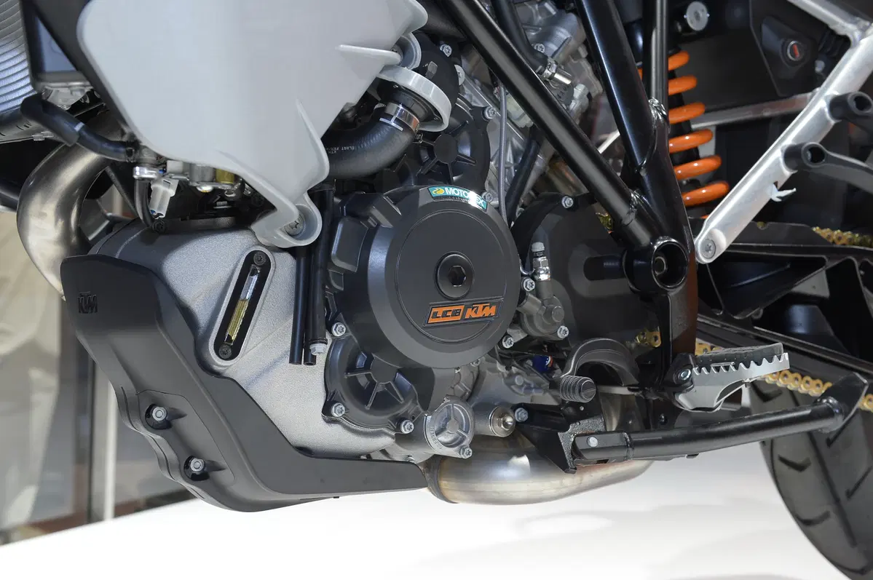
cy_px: 290
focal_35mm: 55
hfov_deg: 36.3
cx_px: 436
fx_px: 1332
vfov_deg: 24.6
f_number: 6.3
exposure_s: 1/160
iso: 1250
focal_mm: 55
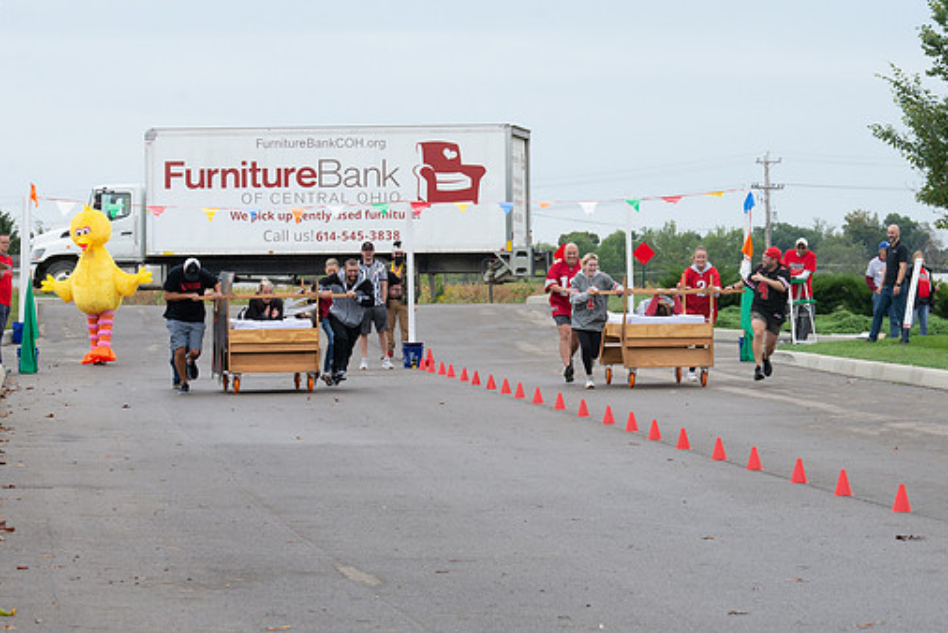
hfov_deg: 10.3
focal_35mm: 200
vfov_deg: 6.9
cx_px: 643
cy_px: 287
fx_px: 5269
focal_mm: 122
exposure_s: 1/250
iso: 640
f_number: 10
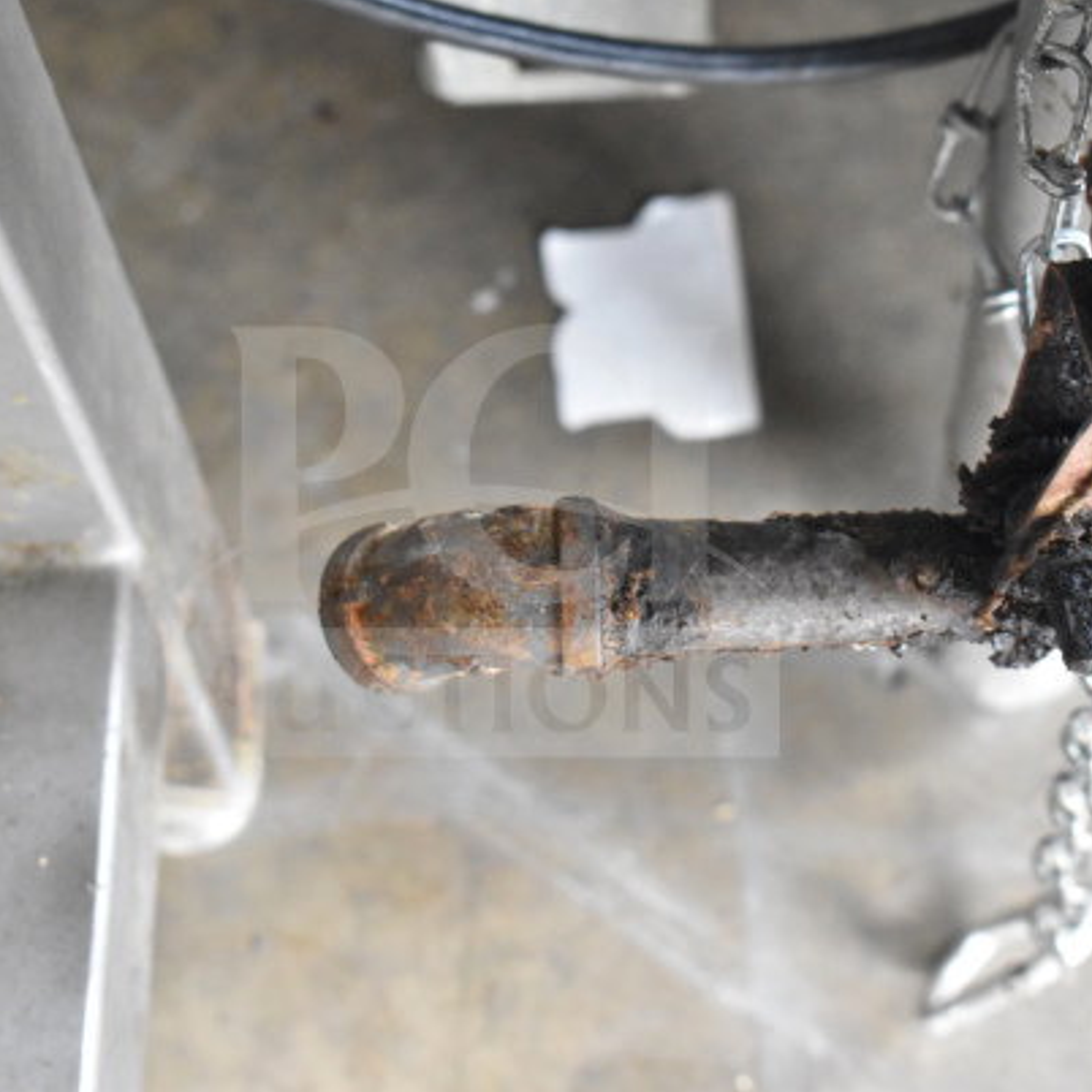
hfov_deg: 19.5
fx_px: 3176
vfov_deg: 19.5
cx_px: 473
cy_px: 542
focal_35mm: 89
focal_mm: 46
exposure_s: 1/125
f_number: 5.3
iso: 6400
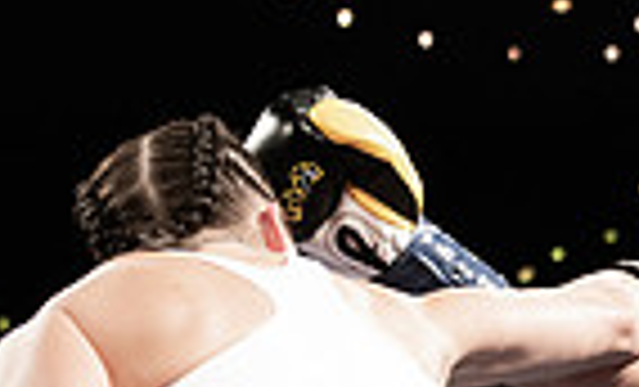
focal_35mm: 166
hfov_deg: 12.7
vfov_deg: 7.6
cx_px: 460
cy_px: 553
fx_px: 2866
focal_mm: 36
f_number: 2.8
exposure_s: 1/1250
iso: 1600
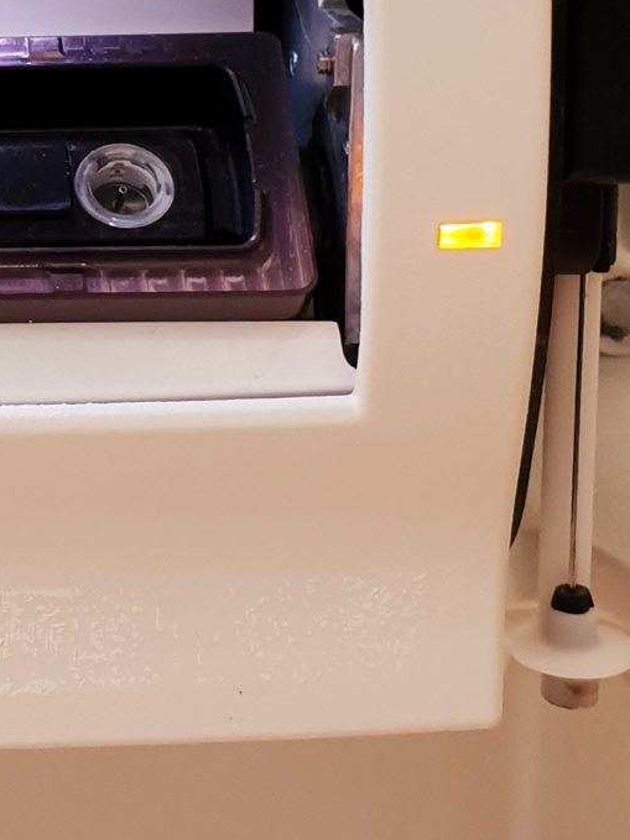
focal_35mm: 98
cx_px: -233
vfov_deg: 19.6
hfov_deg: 14.3
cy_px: 51
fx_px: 2379
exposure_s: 1/50
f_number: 2.4
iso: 80
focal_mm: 4.3
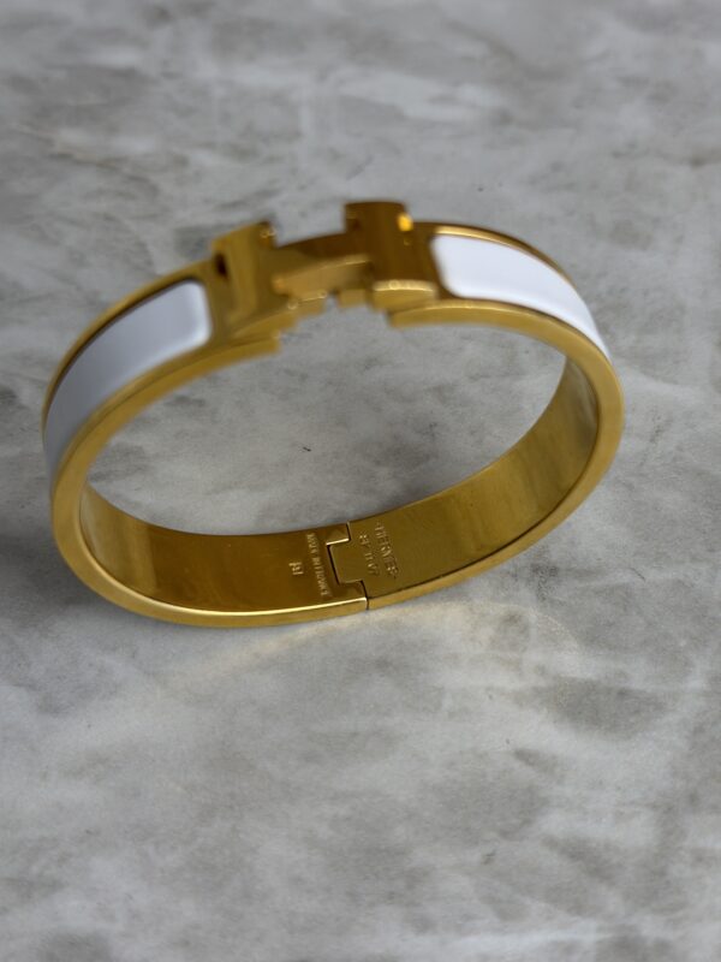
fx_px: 1333
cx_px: 360
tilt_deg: -52.8
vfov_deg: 39.7
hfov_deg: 30.3
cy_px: 481
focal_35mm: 48
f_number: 1.78
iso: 50
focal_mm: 6.76
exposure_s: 1/202
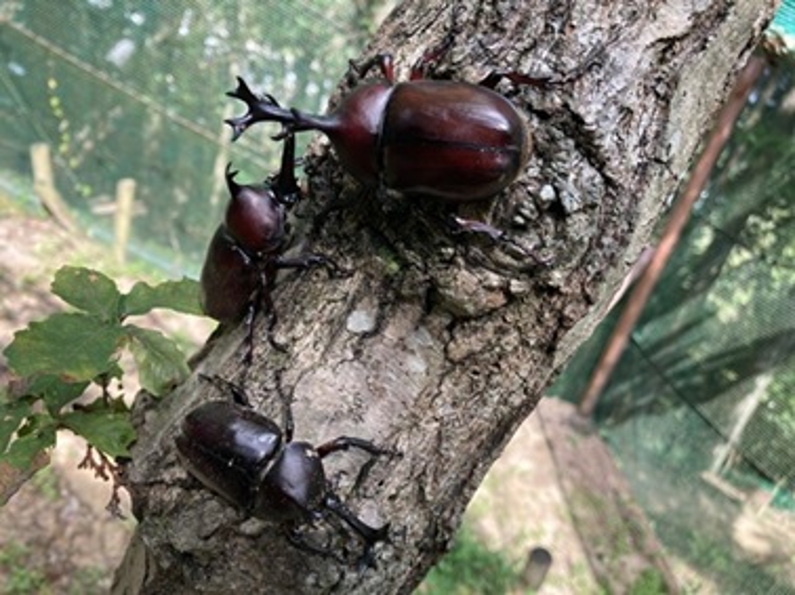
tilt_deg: -28.2
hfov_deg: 63.5
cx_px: 398
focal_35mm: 28
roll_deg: -13.9
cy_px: 298
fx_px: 643
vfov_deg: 49.7
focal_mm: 3.99
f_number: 1.8
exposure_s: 1/142
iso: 20
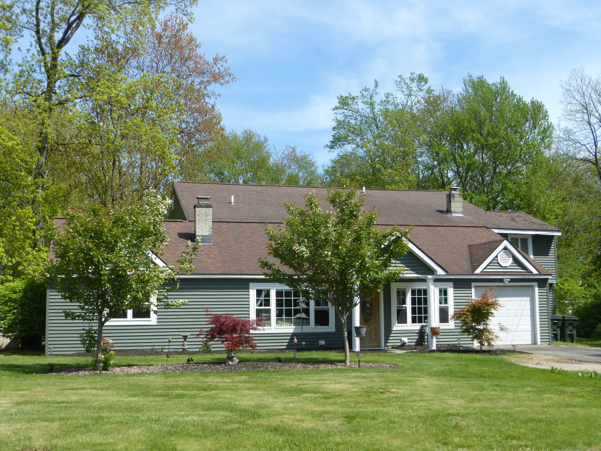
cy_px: 226
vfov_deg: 33.6
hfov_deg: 43.9
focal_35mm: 43
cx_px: 300
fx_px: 747
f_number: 3.9
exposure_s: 1/640
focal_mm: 7.4
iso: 100
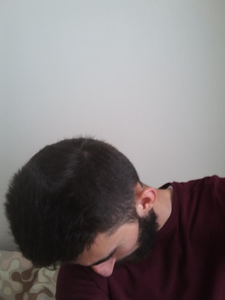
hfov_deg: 45.4
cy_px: 150
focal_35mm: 31
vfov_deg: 58.4
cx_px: 112
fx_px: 269
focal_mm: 3.3
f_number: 2.2
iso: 125
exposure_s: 1/15
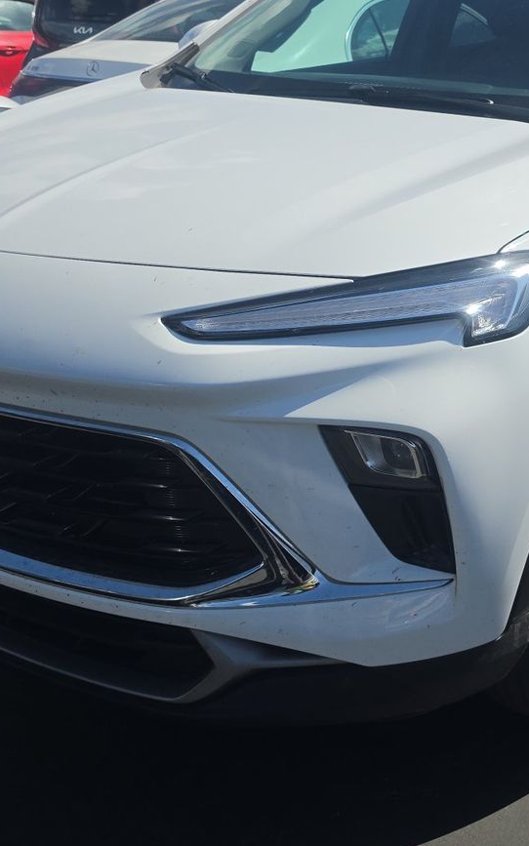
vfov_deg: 43.8
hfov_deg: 27.7
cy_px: 289
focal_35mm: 45
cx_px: 463
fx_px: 1038
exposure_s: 1/7940
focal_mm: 6.5
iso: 49
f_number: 1.4
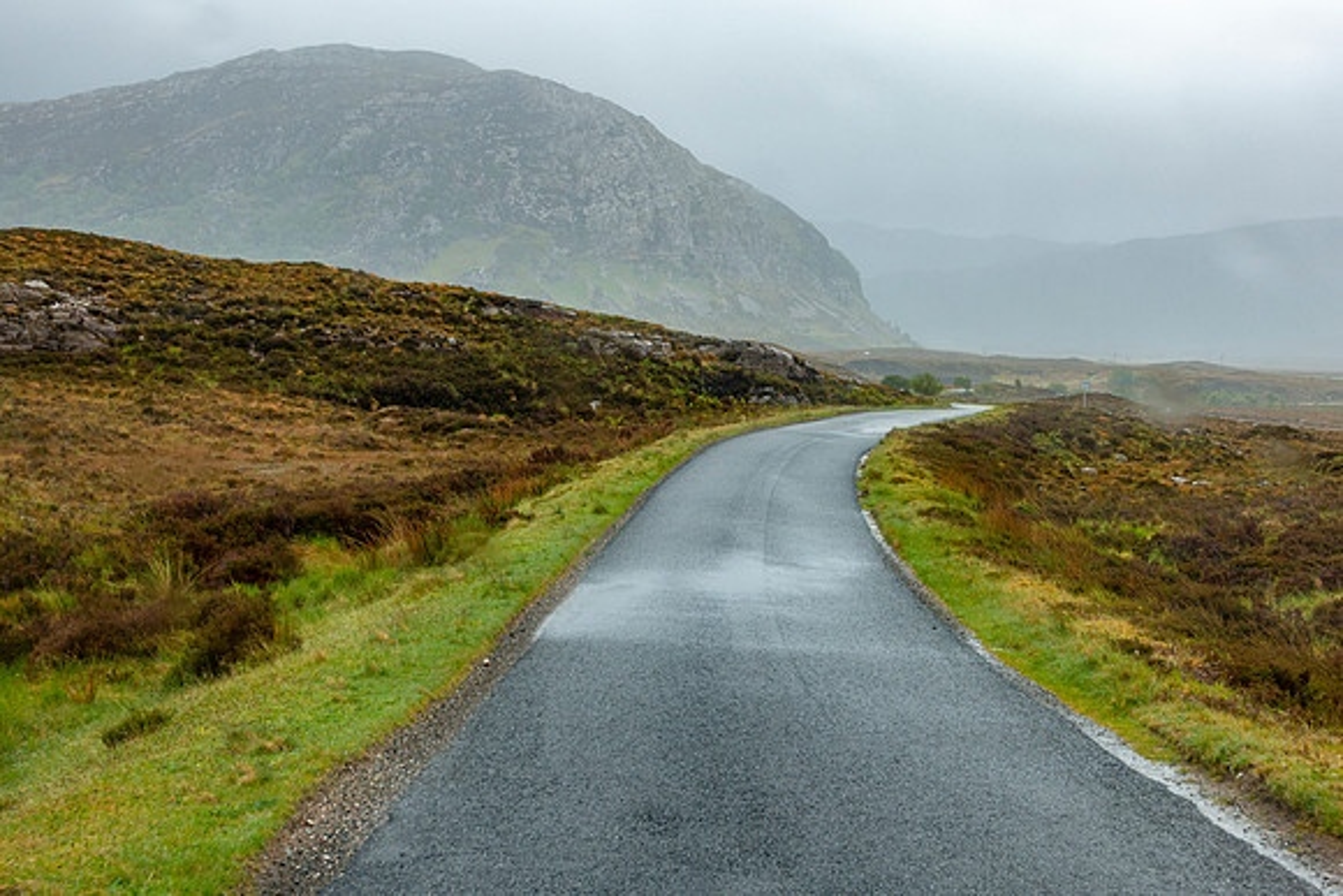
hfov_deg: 41.1
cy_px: 448
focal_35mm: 48
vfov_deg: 28.1
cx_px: 672
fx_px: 1791
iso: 125
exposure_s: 1/100
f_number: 8
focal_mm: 17.7
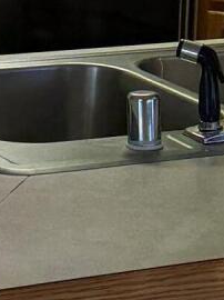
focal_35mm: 178
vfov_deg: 10.9
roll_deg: -2.1
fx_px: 1538
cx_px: 34
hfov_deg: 8.3
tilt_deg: -6.0
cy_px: -81
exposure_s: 1/208
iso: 200
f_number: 1.78
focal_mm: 6.76
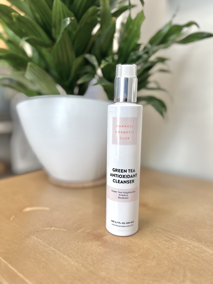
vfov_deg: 67.3
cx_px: 106
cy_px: 142
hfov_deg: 53.1
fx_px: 213
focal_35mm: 26
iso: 50
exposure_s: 1/120
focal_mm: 5.7
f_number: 1.5
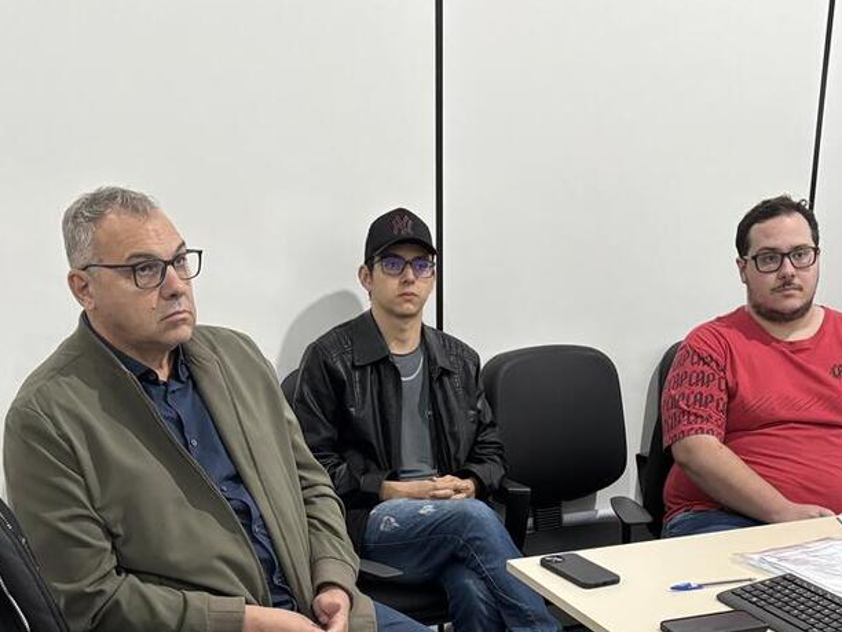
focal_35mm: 51
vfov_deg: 27.3
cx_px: 475
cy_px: 600
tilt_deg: -19.5
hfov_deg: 37.4
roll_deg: +0.2
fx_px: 1241
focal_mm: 5.96
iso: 400
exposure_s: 1/60
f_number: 1.6
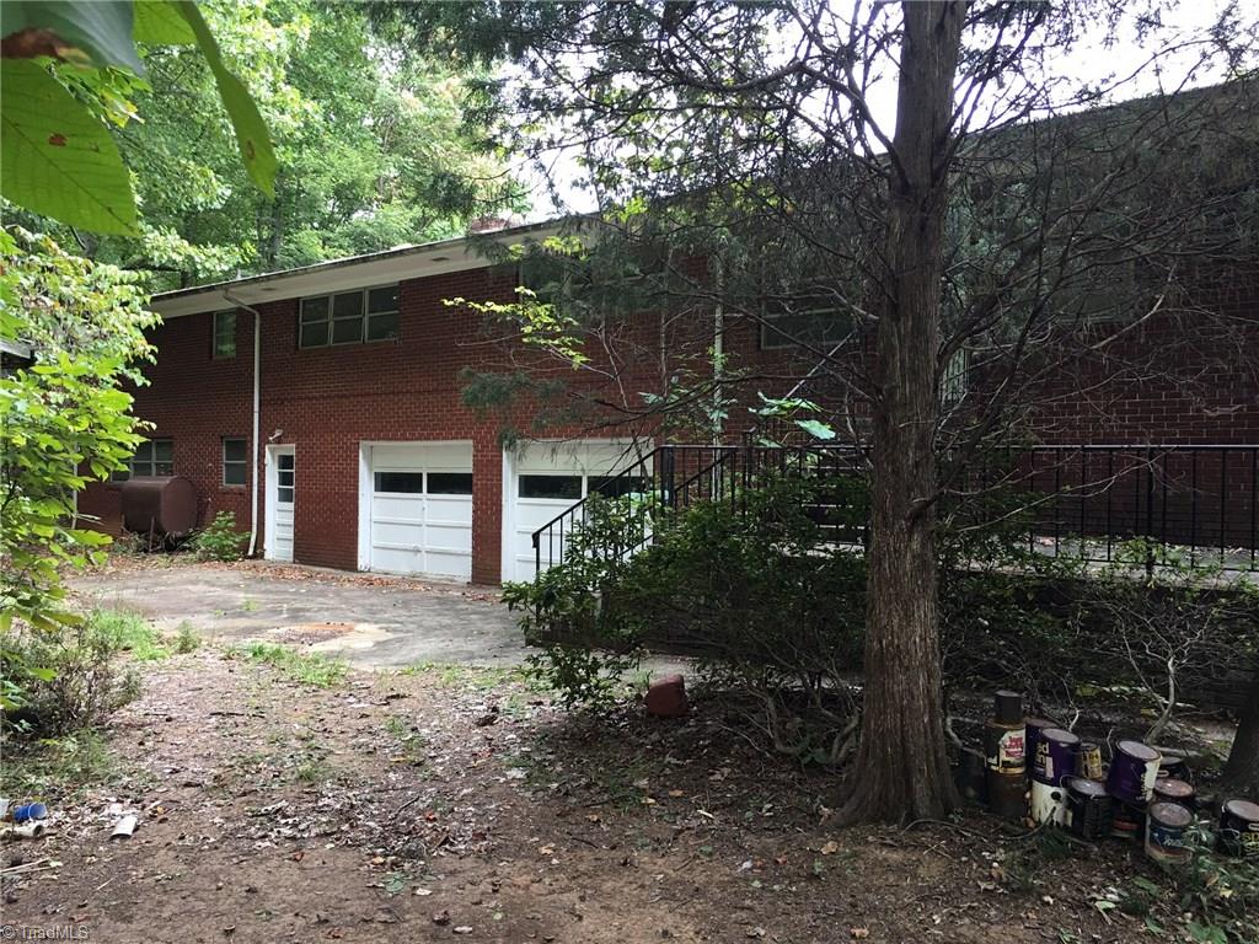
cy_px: 472
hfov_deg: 61.7
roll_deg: -0.4
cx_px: 630
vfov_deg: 48.2
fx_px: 1055
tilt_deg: +0.1
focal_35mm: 29
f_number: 2.2
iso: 32
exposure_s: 1/30
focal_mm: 4.15
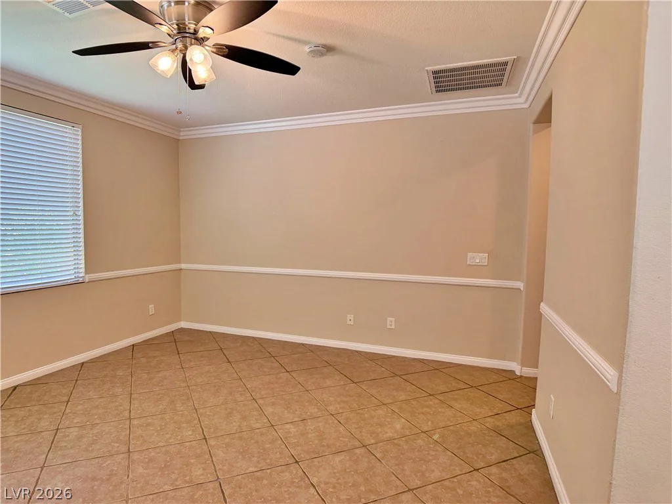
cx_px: 336
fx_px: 466
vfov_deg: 56.8
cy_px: 252
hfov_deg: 71.6
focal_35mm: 24
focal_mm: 6.76
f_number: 1.78
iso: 160
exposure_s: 1/120
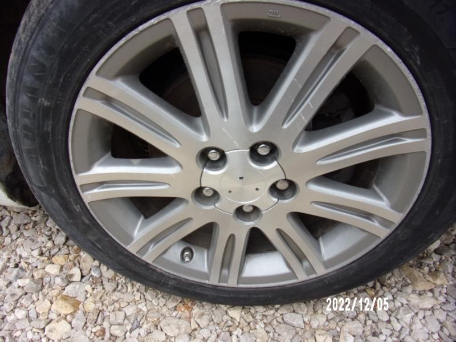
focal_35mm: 24
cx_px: 228
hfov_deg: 71.6
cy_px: 171
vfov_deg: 56.8
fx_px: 316
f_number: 3.3
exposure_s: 1/120
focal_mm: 4.3
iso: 80
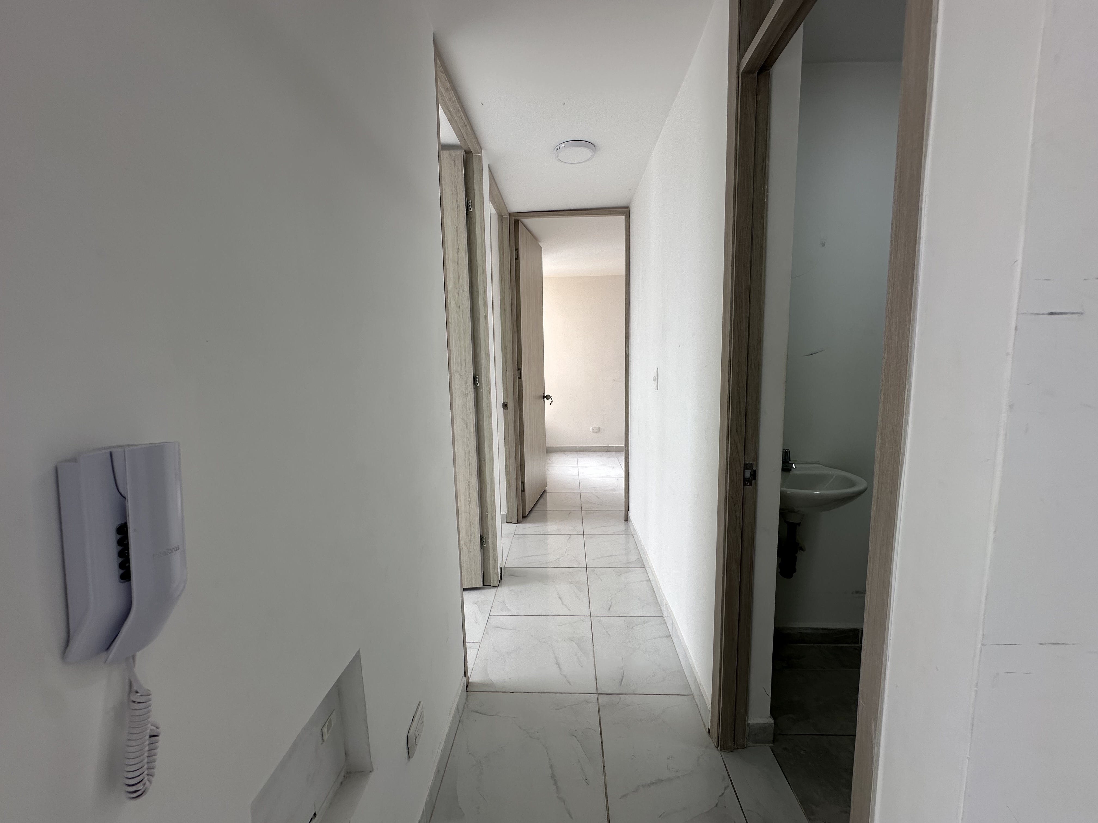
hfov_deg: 102.1
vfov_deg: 85.7
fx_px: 444
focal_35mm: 14
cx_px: 549
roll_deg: +0.5
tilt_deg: -7.1
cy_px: 412
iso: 40
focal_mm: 2.22
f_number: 2.2
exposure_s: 1/168
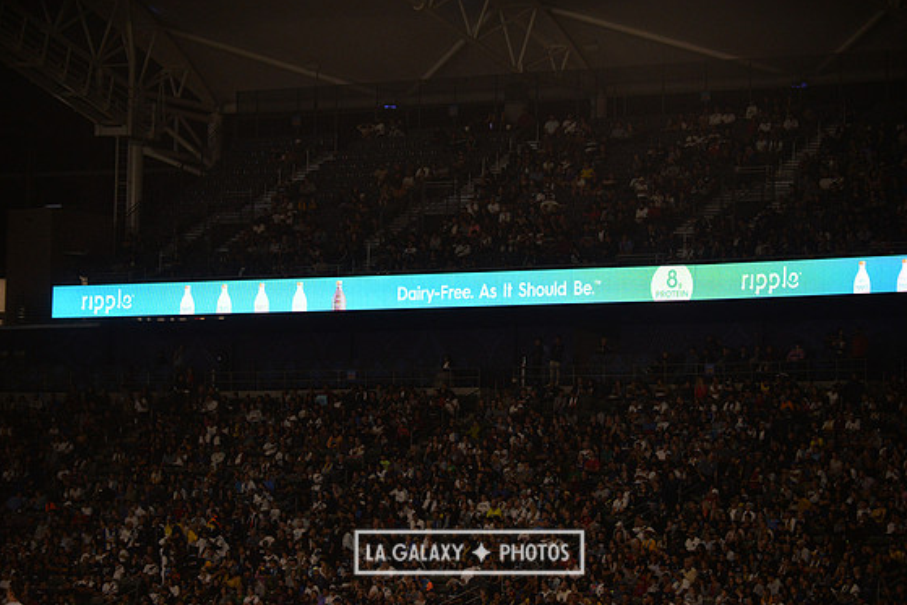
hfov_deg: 12.4
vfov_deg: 8.3
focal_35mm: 166
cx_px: 469
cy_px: 309
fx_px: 4183
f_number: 2.8
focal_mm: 160
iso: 1600
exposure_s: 1/3200
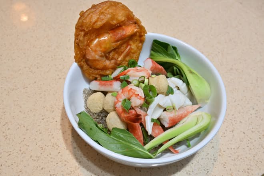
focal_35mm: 33
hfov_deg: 57.2
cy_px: 88
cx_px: 132
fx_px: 242
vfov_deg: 40.0
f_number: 4
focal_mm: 22
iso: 400
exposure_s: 1/40
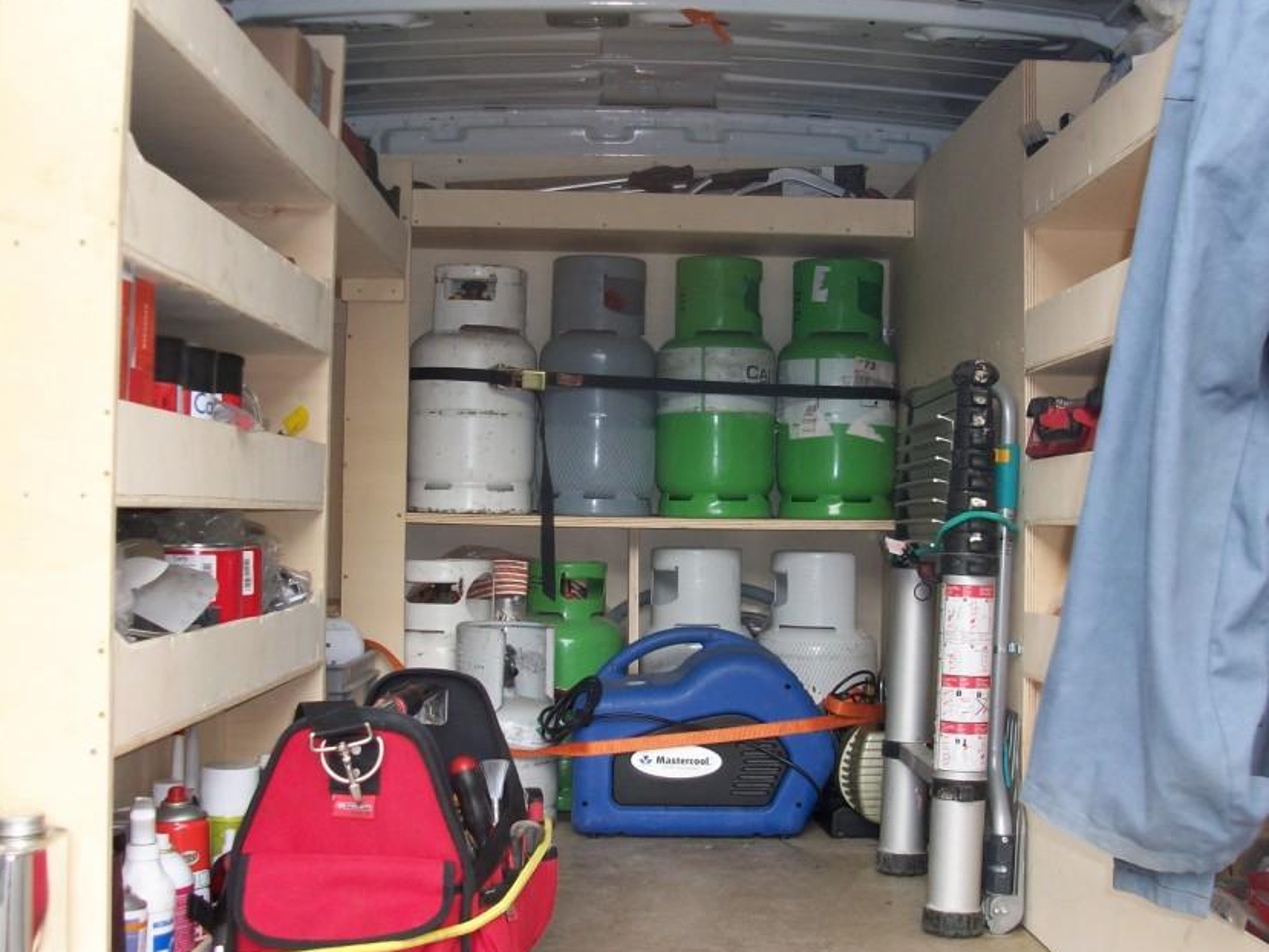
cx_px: 657
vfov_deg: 34.3
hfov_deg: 44.8
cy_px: 409
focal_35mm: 42
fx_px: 1540
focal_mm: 5.7
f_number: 2.8
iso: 64
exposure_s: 1/62
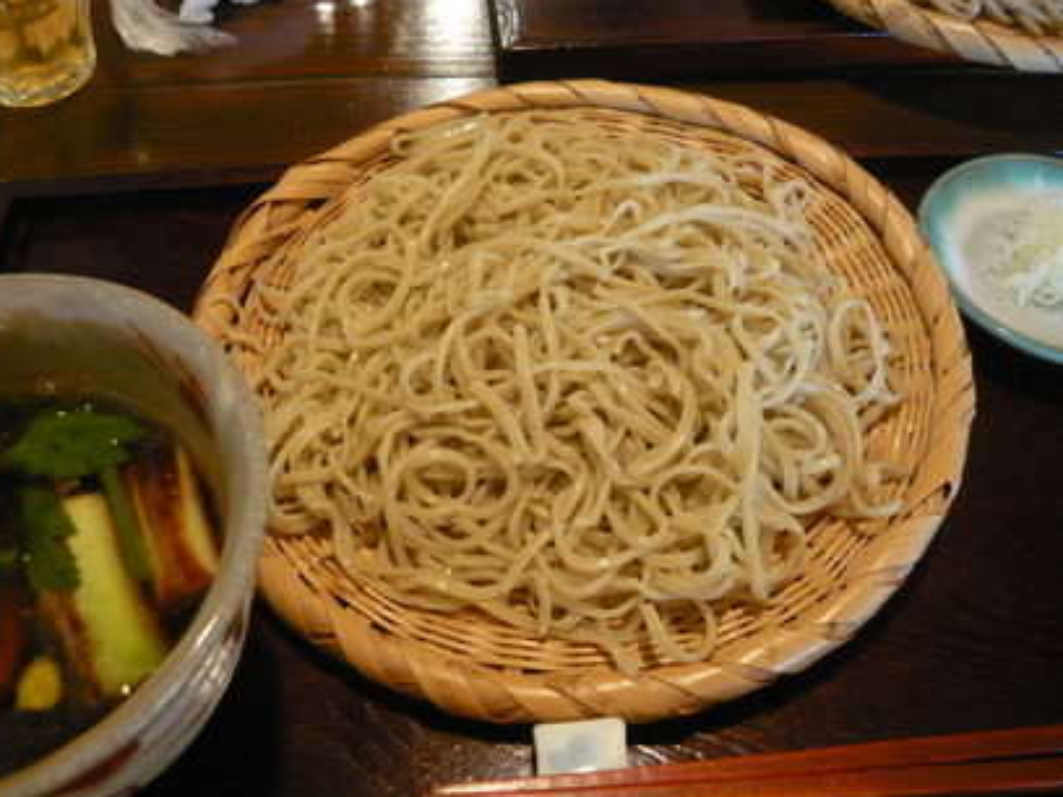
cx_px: 518
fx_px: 1044
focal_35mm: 34
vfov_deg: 41.8
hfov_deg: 54.0
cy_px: 405
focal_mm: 5.5
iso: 400
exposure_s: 1/15
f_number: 2.8
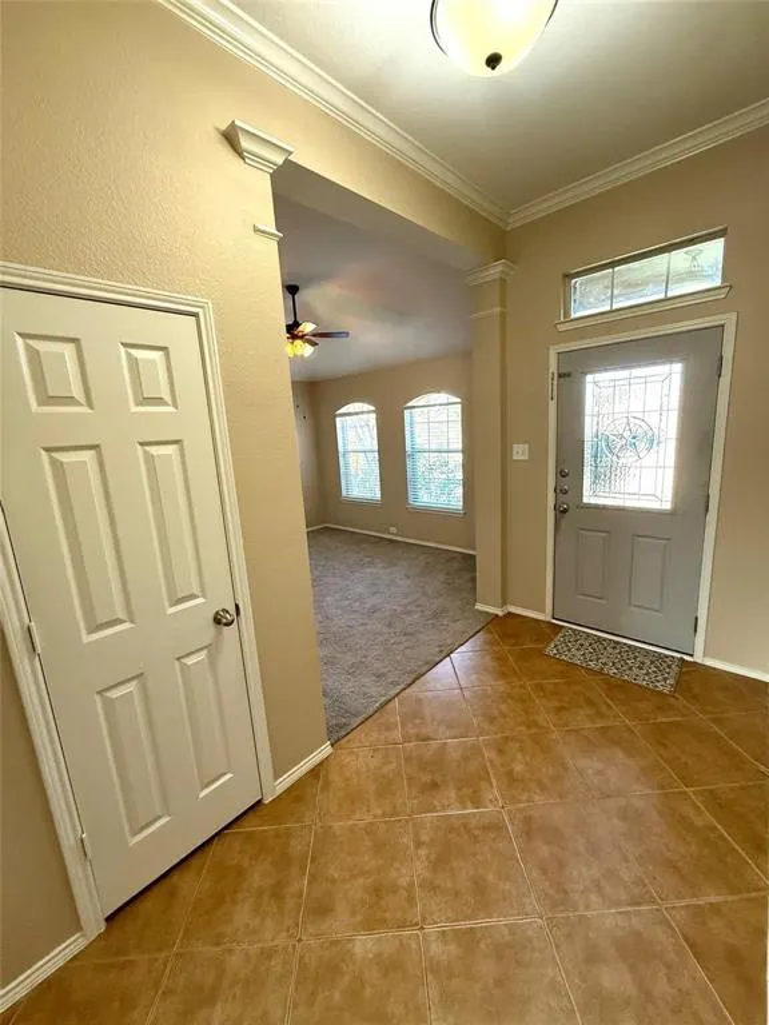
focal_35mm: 14
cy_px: 512
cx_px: 384
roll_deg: +3.7
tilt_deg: -10.4
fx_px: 415
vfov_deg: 102.1
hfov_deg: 85.7
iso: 320
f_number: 2.2
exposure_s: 1/120
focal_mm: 2.22
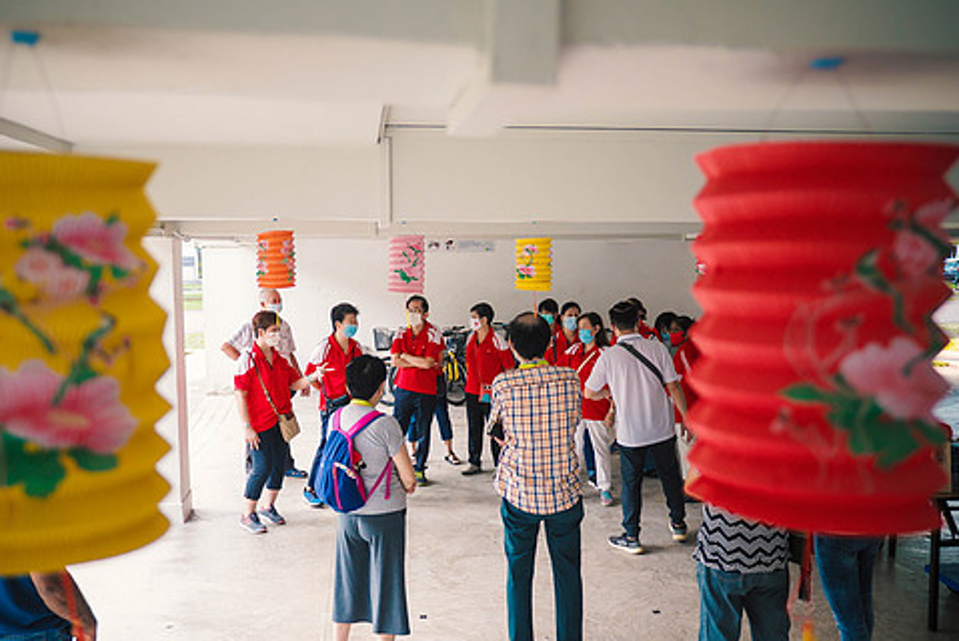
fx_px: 906
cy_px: 342
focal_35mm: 34
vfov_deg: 38.9
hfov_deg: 55.7
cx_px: 446
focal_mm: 13
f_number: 1.7
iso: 250
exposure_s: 1/125
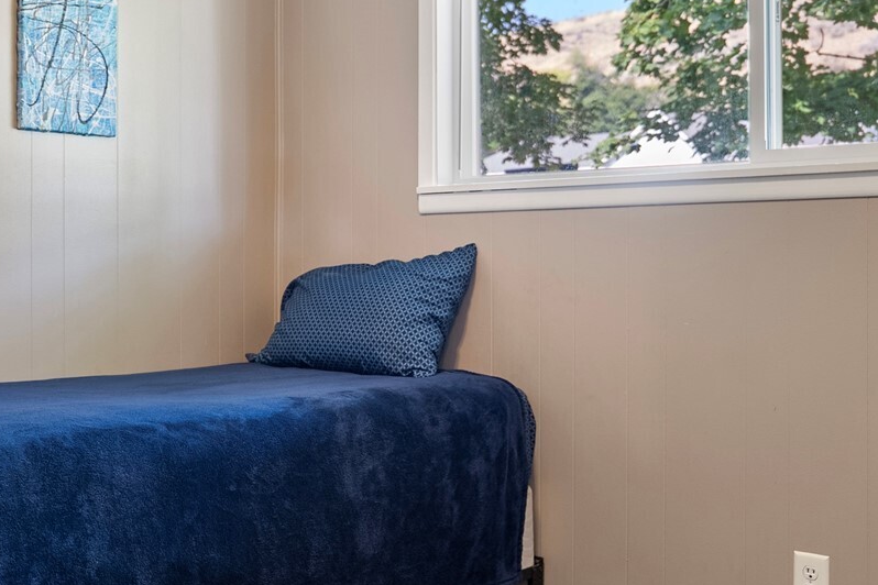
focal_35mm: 51
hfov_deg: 38.6
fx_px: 1244
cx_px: 325
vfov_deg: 26.5
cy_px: 261
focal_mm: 24
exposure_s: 1/15
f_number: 2.8
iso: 400
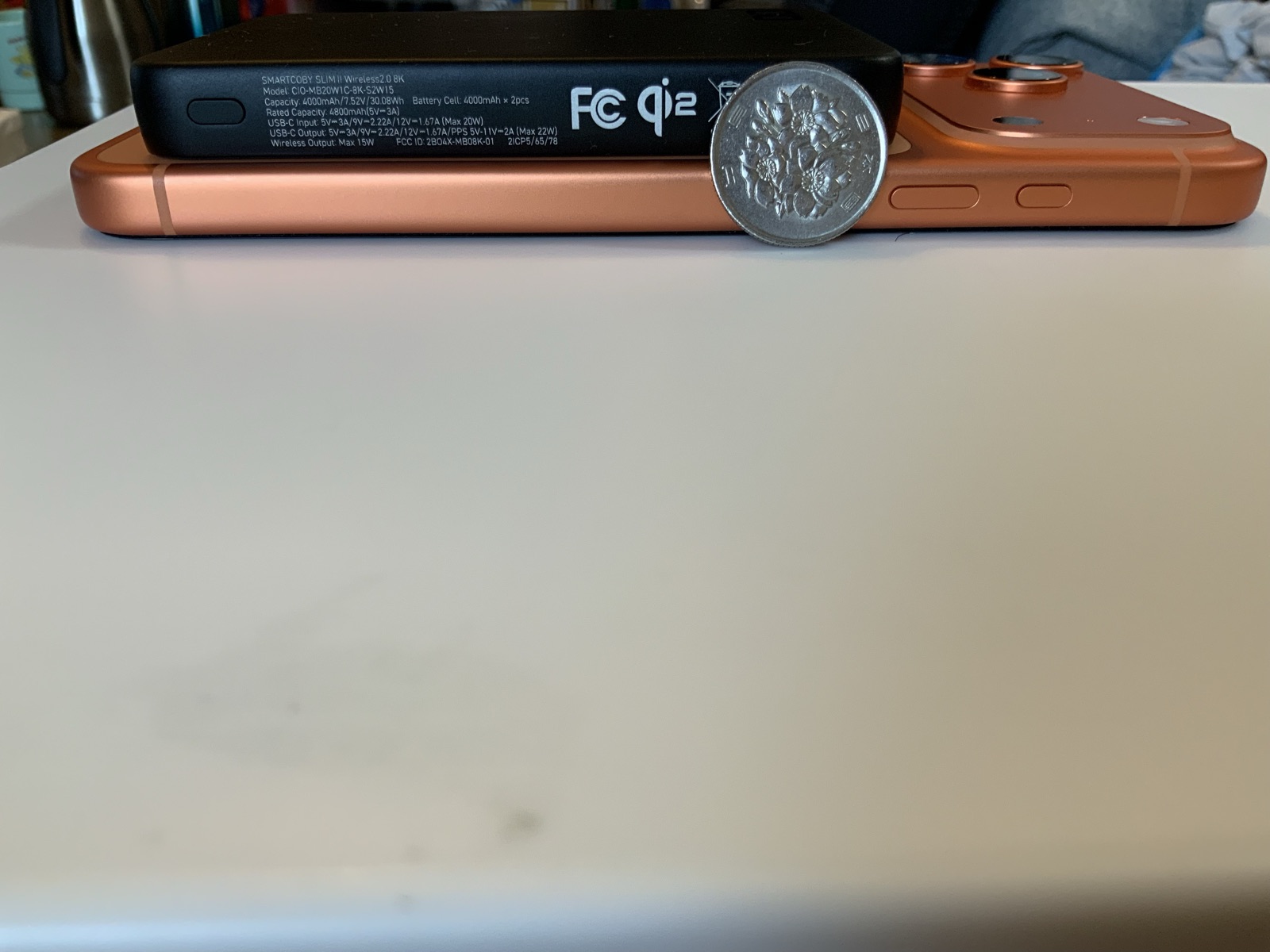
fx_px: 1064
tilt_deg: -32.9
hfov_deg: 61.7
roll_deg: -1.0
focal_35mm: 29
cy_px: 476
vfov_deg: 48.2
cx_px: 635
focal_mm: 3
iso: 50
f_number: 1.8
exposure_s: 1/60
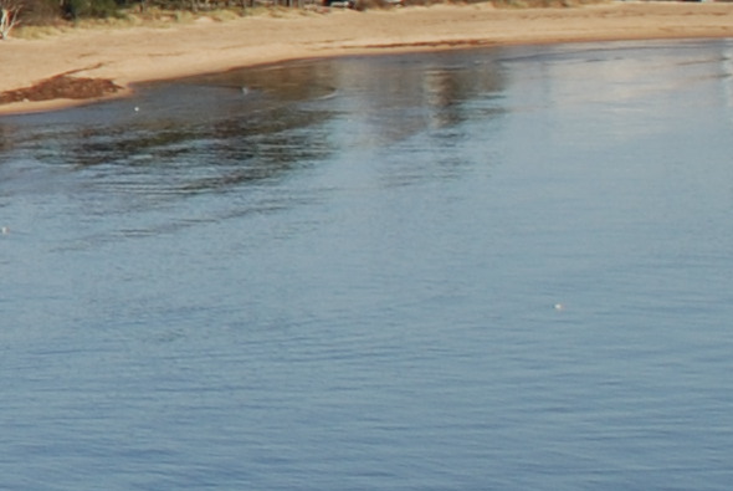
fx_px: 6422
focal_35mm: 315
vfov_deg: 4.4
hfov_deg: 6.0
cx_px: -1501
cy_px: -219
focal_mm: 32
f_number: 8
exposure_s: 1/250
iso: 100
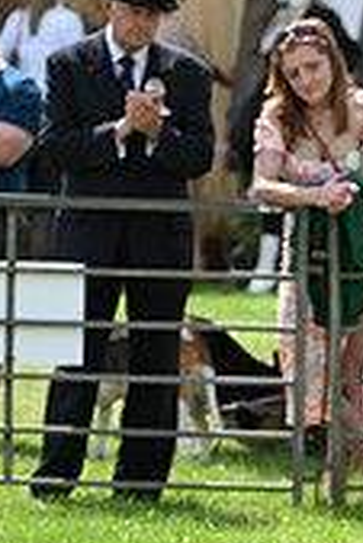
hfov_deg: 3.1
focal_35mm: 446
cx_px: 851
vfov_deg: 4.6
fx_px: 6731
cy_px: 339
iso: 280
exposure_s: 1/1250
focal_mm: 130
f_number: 4.5
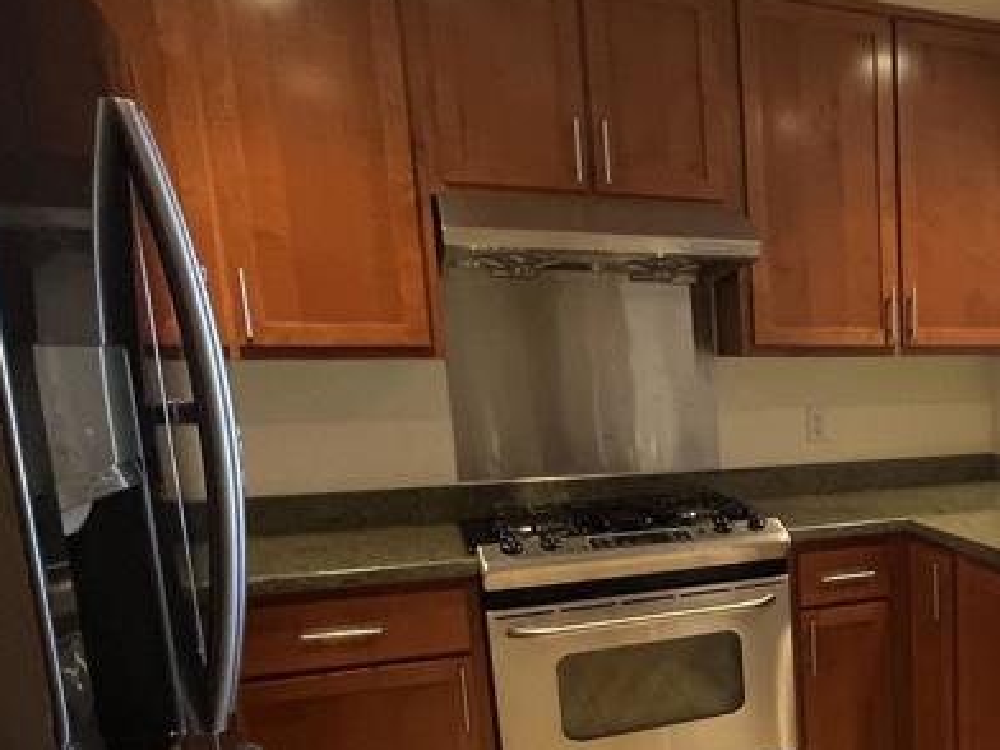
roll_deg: +0.8
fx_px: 982
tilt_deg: -10.5
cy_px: 554
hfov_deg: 45.5
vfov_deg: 40.7
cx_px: 1000
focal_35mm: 34
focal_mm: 1.57
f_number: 1.8
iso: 400
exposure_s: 1/60
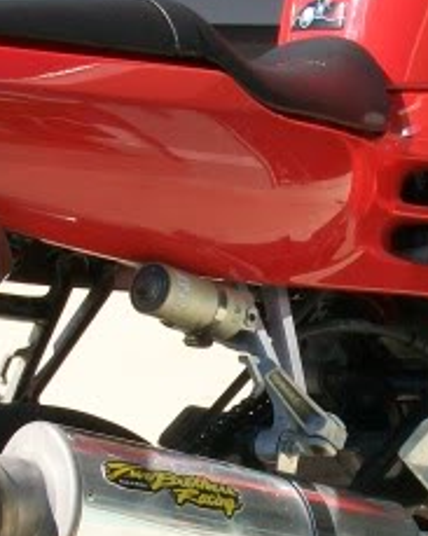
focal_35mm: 109
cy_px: 405
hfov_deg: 14.1
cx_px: 309
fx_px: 1727
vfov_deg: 17.5
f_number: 5.5
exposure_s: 1/250
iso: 64
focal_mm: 5.7
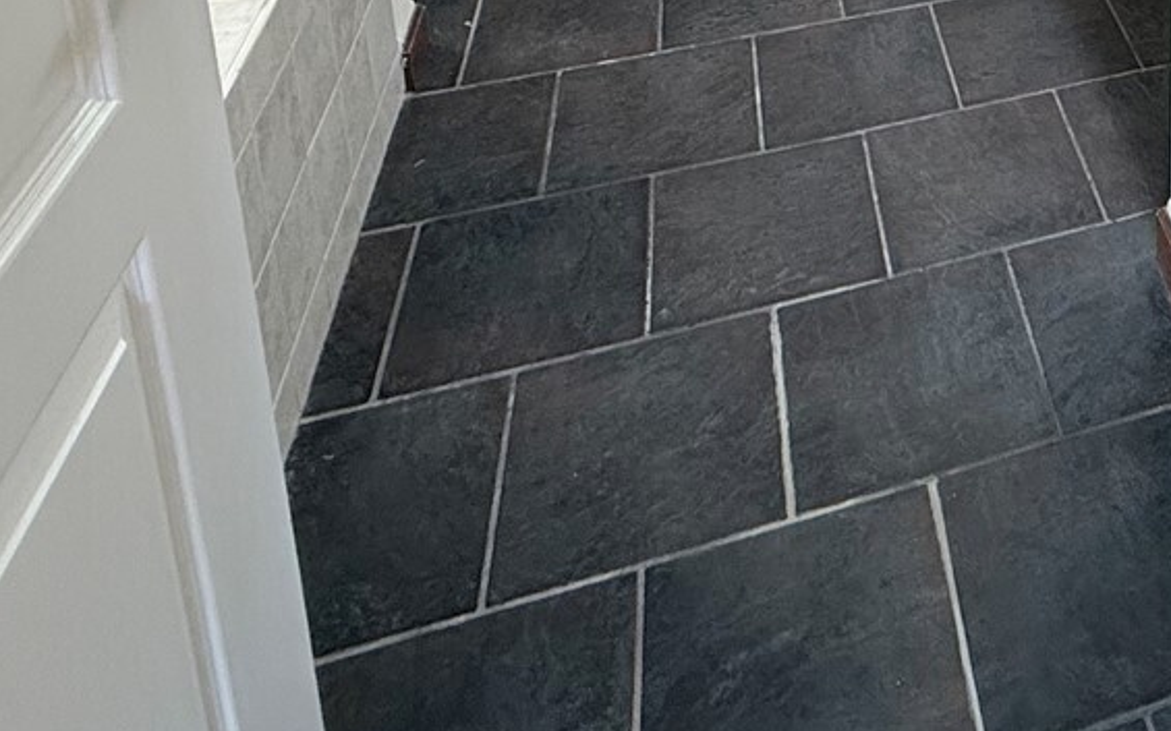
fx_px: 1340
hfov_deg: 41.0
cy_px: -489
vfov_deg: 22.3
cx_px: 1177
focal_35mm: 42
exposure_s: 1/120
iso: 200
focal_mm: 2.22
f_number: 2.2
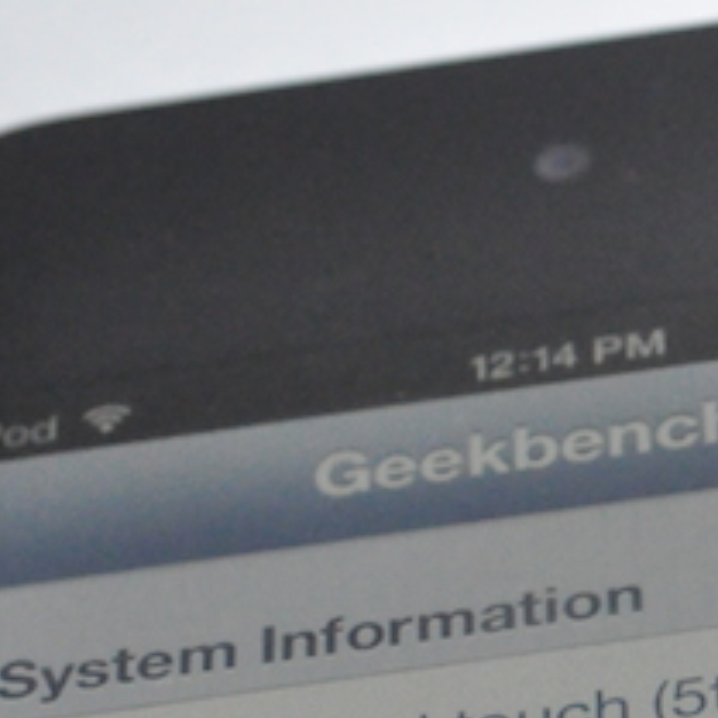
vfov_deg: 6.5
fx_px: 6304
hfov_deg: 6.5
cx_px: 976
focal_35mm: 269
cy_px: 758
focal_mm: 55
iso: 4000
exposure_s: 1/200
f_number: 11
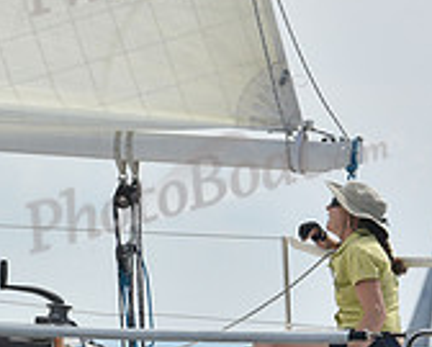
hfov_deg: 3.2
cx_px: -105
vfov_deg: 2.6
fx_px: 7672
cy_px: 356
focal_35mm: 599
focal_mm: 185
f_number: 9
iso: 320
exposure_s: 1/1250
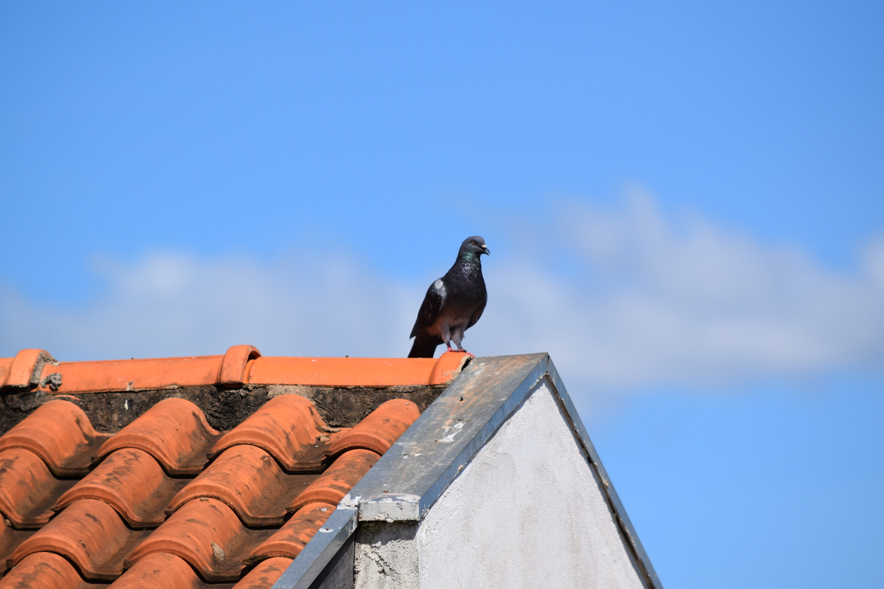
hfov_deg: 4.6
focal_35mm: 450
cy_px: 294
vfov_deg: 3.1
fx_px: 11048
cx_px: 442
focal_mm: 300
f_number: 8
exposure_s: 1/1000
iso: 200
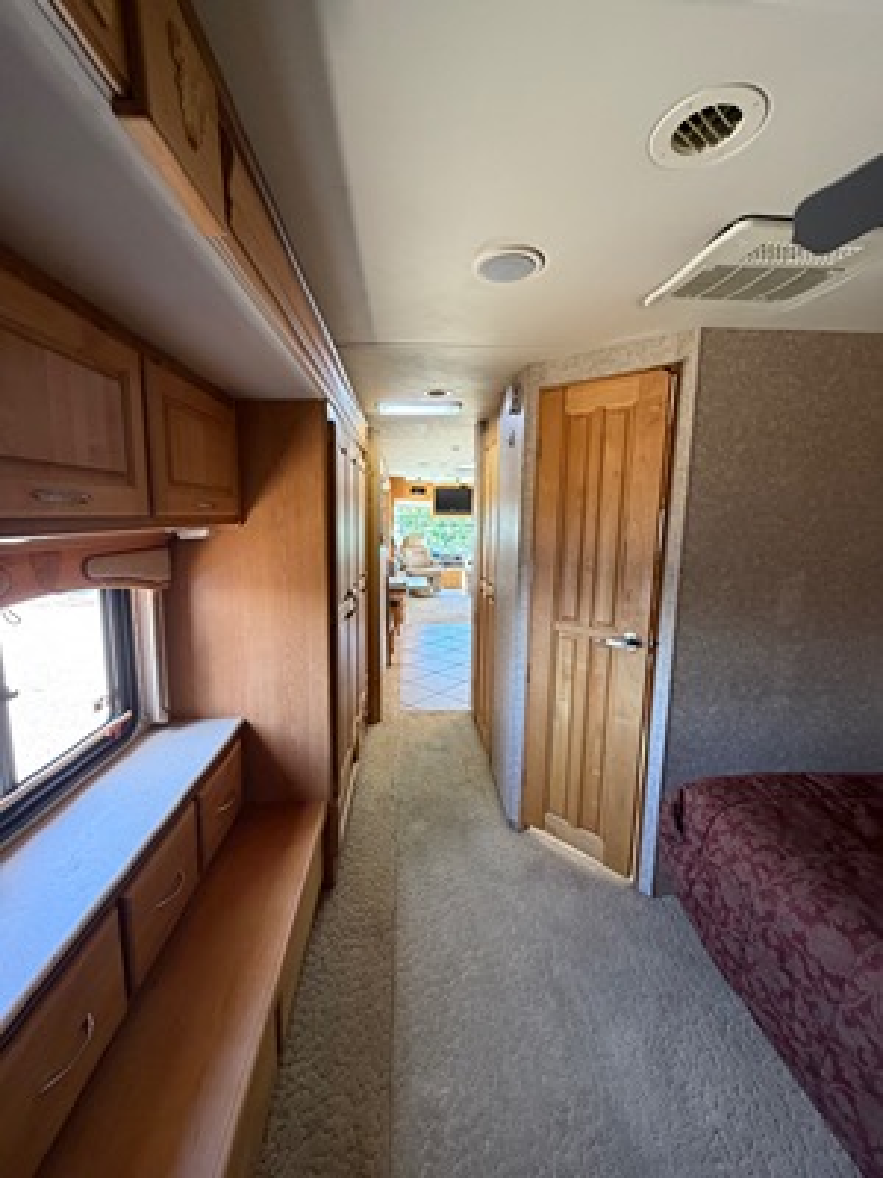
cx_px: 442
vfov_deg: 102.1
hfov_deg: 85.7
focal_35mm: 14
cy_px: 589
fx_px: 476
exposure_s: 1/66
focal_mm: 2.22
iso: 320
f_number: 2.2
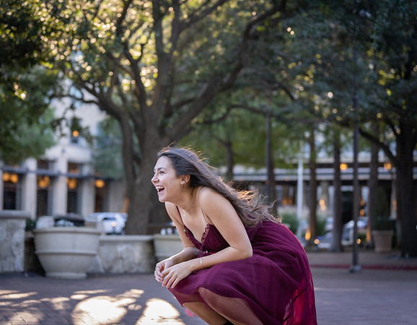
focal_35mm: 83
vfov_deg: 18.1
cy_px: 164
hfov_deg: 23.1
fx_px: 1019
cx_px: 176
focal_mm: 70
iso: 320
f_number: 2.8
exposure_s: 1/320
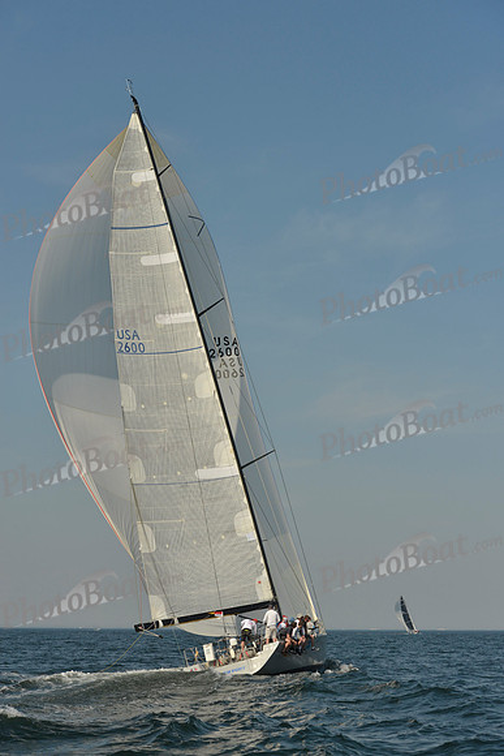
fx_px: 1469
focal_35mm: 70
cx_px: 252
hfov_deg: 19.5
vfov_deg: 28.8
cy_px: 378
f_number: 8
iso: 200
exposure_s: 1/1600
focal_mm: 70
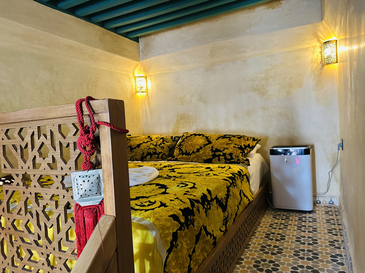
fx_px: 253
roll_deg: +4.1
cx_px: 182
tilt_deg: -2.9
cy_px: 136
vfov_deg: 56.8
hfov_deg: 71.6
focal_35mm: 24
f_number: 1.78
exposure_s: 1/50
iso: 800
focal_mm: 6.86
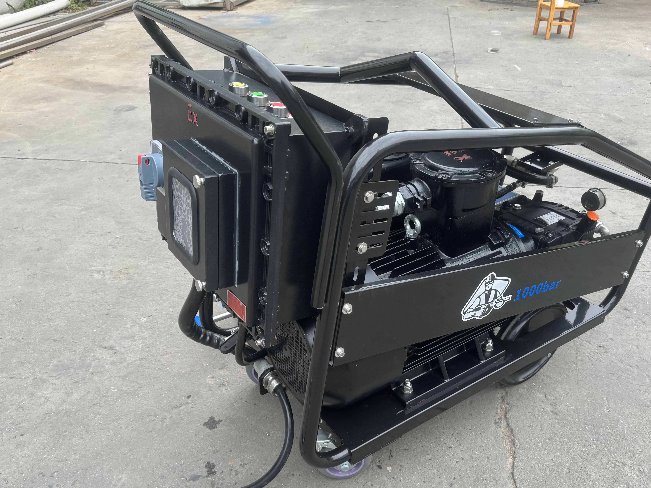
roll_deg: +2.4
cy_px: 296
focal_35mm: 30
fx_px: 564
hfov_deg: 59.9
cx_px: 339
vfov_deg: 46.5
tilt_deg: -35.6
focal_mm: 6.86
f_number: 1.78
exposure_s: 1/121
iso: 125
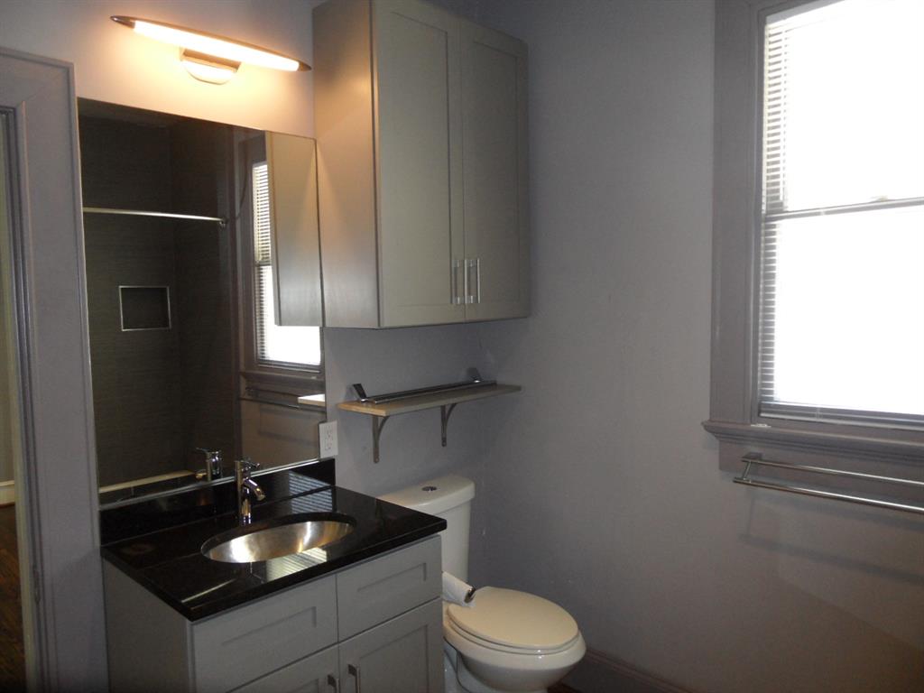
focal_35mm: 24
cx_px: 462
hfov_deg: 71.6
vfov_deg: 56.8
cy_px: 346
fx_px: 641
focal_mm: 3.9
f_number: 3.2
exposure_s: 1/30
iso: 200
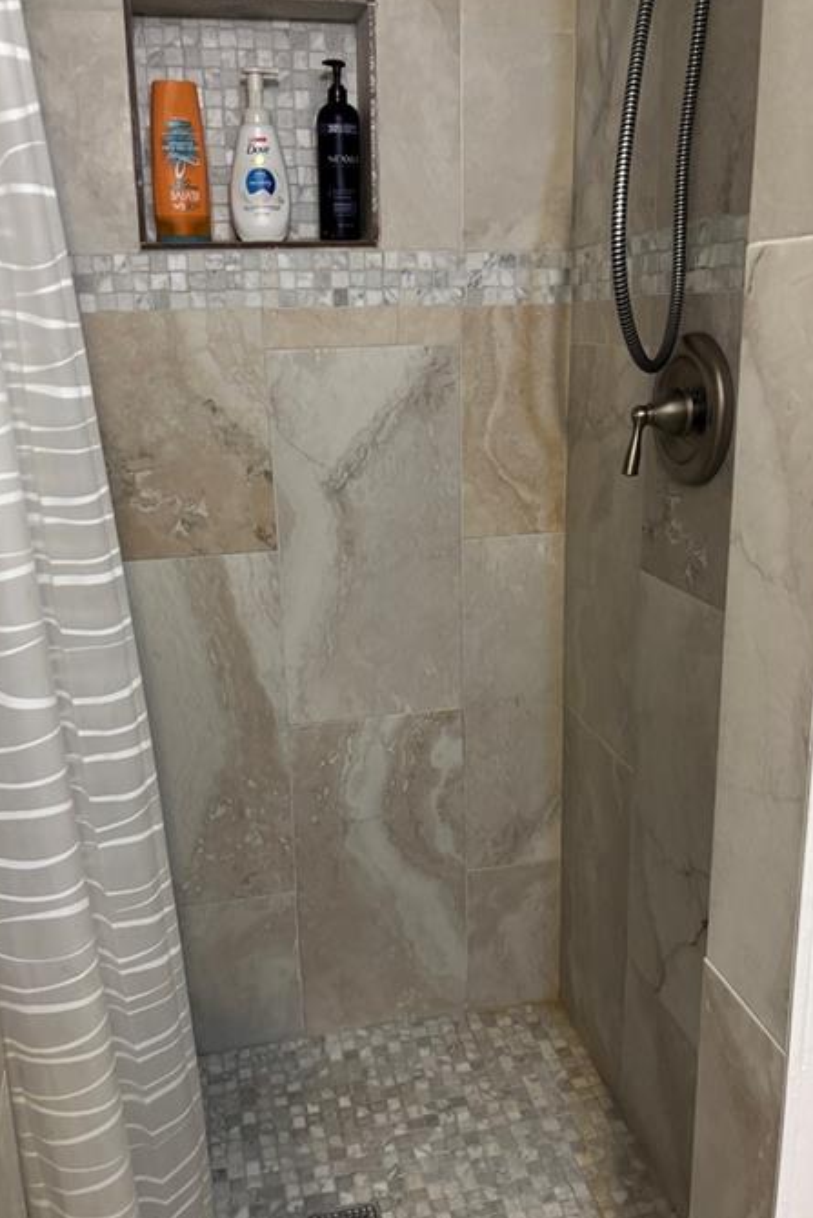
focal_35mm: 31
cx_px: 395
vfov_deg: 60.3
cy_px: 620
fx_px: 1050
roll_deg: +2.4
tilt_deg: -14.6
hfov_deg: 42.3
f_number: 1.6
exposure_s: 1/60
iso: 250
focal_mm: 5.96
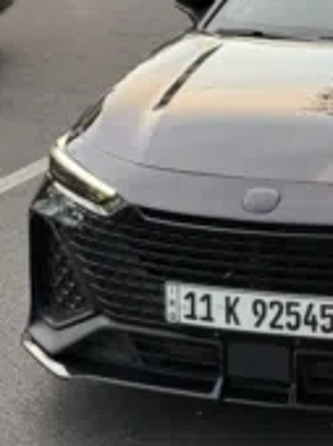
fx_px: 1453
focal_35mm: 113
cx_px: 375
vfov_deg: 17.0
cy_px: -21
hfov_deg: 12.8
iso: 100
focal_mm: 6.76
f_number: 1.78
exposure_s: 1/70
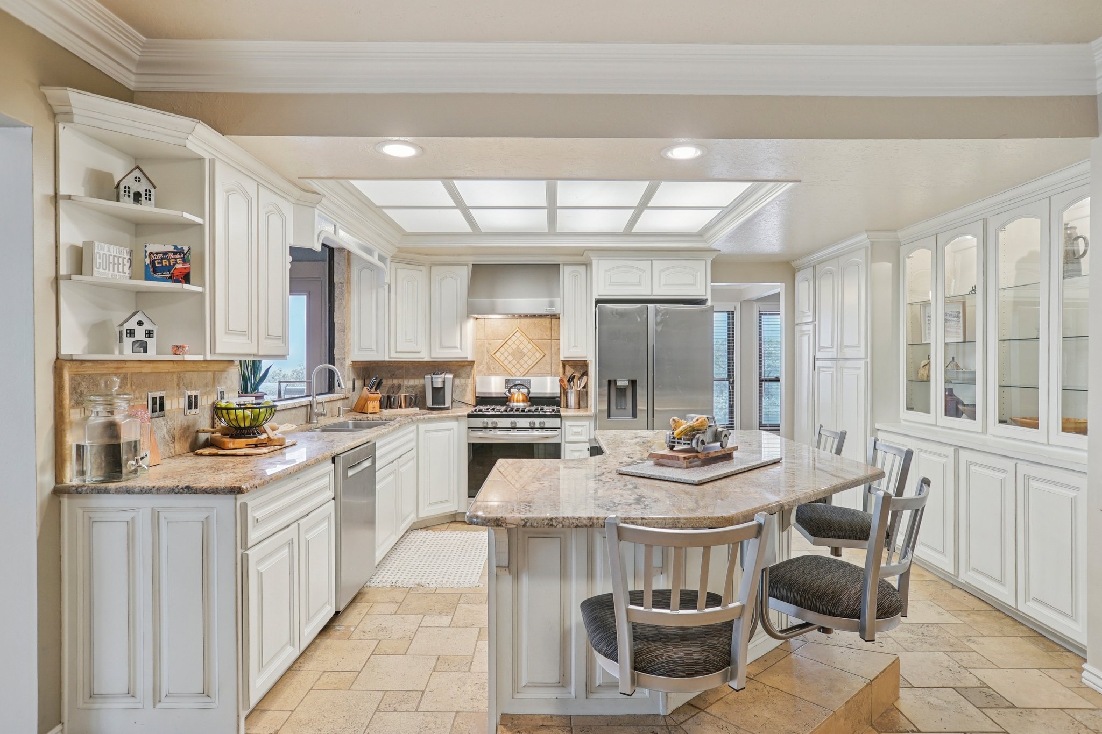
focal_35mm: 21
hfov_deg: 81.2
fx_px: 643
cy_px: 367
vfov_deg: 59.5
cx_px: 551
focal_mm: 21
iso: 400
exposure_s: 1/25
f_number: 8
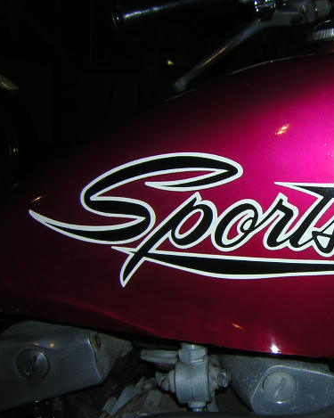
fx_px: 593
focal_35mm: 48
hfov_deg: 30.4
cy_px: 205
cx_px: 282
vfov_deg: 38.8
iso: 100
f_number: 5.2
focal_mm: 4.7
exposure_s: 1/60.1
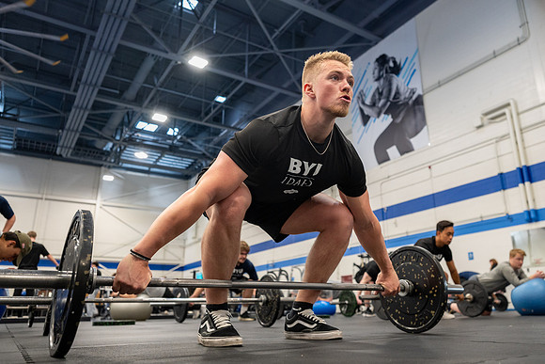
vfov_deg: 46.6
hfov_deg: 65.3
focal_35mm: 28
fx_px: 423
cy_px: 176
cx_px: 310
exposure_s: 1/80
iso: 1000
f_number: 2.8
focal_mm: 24
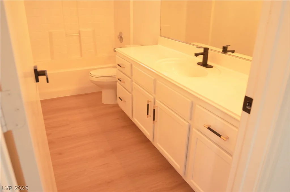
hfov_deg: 67.5
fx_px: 217
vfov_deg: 47.7
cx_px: 145
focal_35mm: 27
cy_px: 96
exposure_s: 1/30
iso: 250
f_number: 3.5
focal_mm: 18
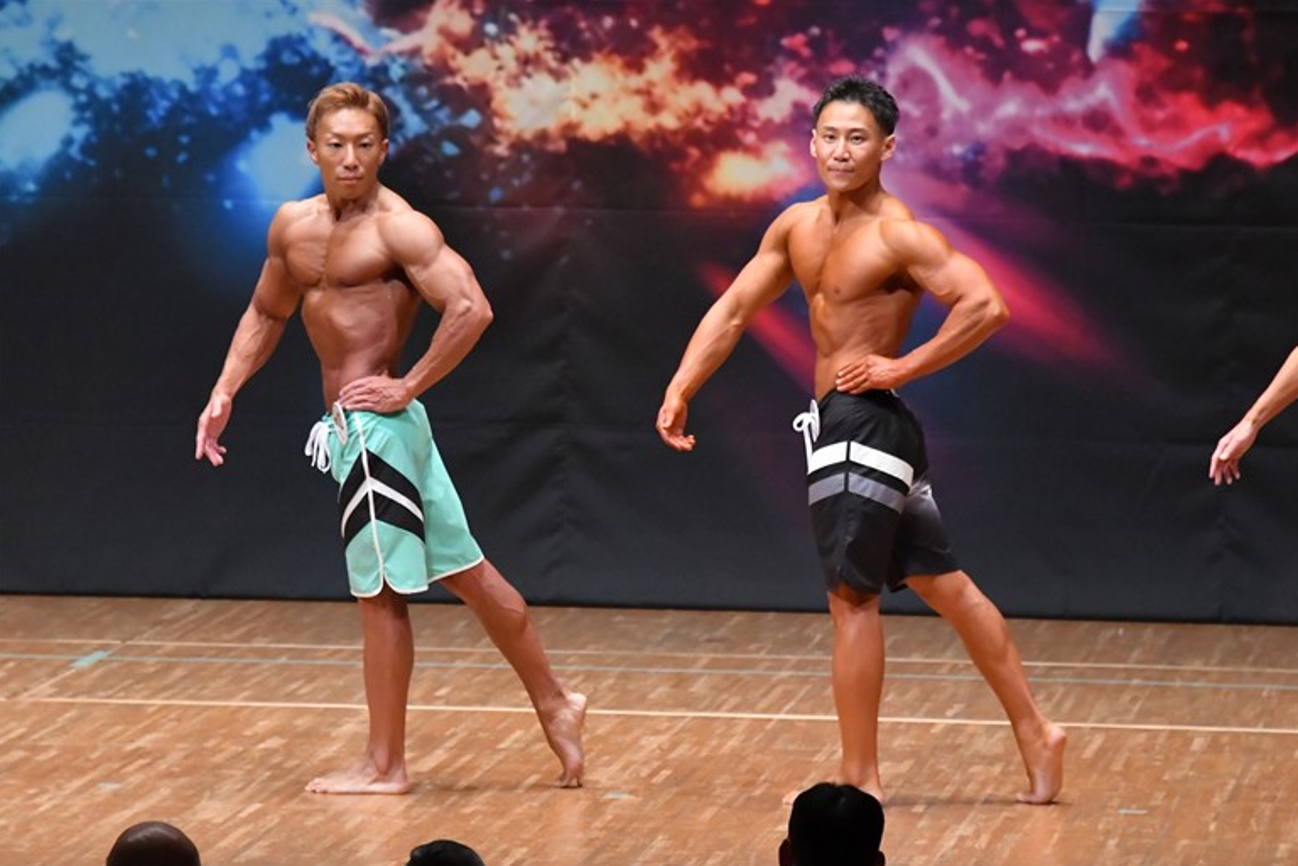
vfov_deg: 5.1
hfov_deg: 7.6
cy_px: 434
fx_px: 9808
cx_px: 651
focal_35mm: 272
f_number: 5.6
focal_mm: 180
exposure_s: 1/400
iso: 8000
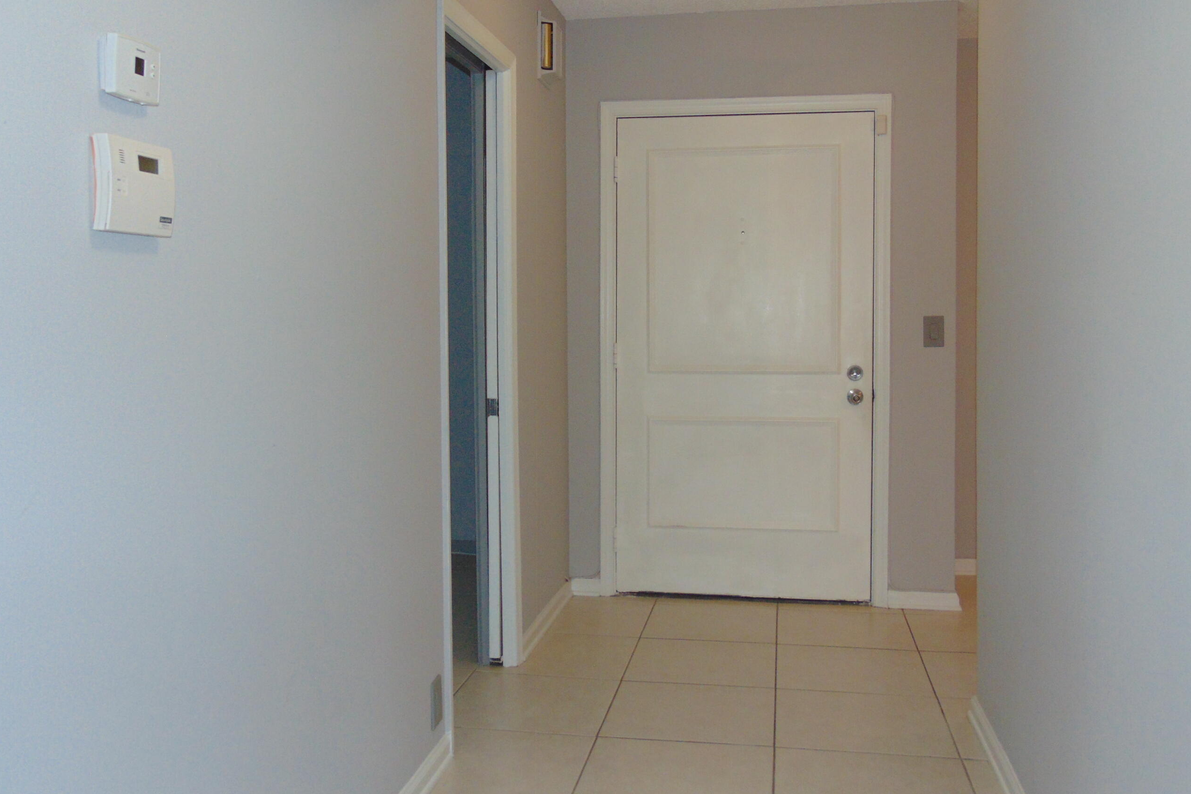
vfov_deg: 37.8
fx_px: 1158
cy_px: 347
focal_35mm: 35
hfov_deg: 54.4
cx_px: 587
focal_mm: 5.8
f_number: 3.2
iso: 200
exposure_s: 1/50
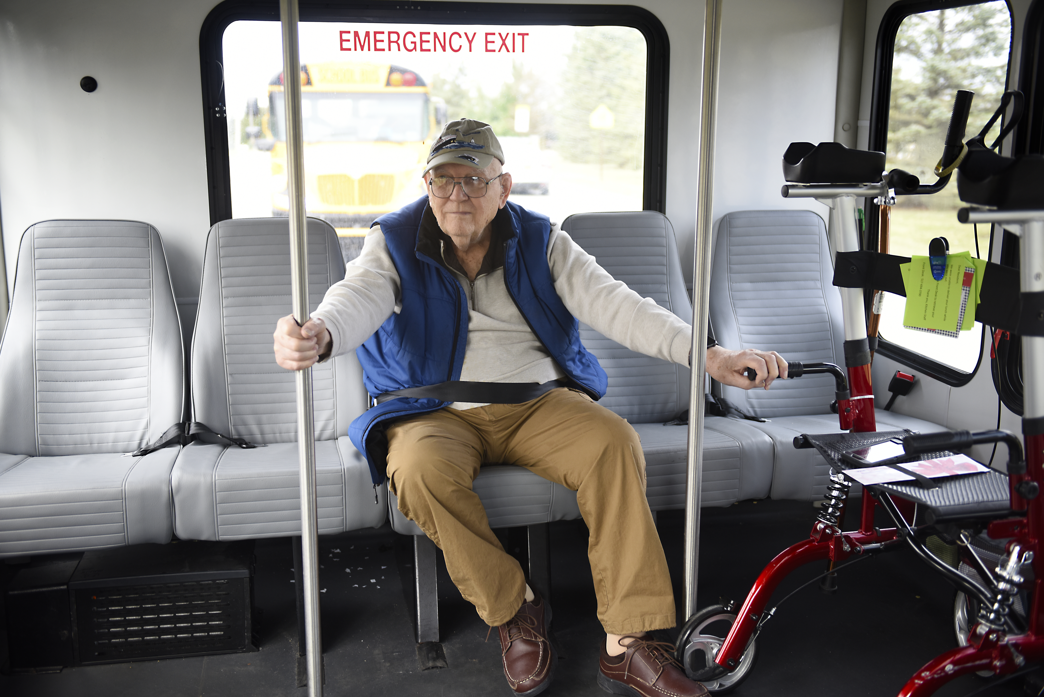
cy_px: 348
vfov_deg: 33.4
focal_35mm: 40
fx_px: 1160
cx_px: 522
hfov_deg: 48.4
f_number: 2.8
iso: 500
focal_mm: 40
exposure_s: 1/160
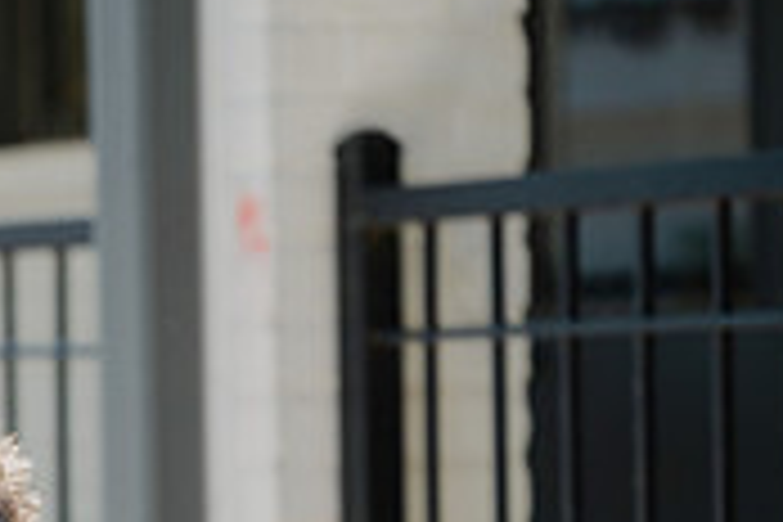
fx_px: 5067
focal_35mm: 233
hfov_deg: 8.7
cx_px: -333
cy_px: 835
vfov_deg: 5.8
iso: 72
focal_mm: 70
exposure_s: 1/500
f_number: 2.8
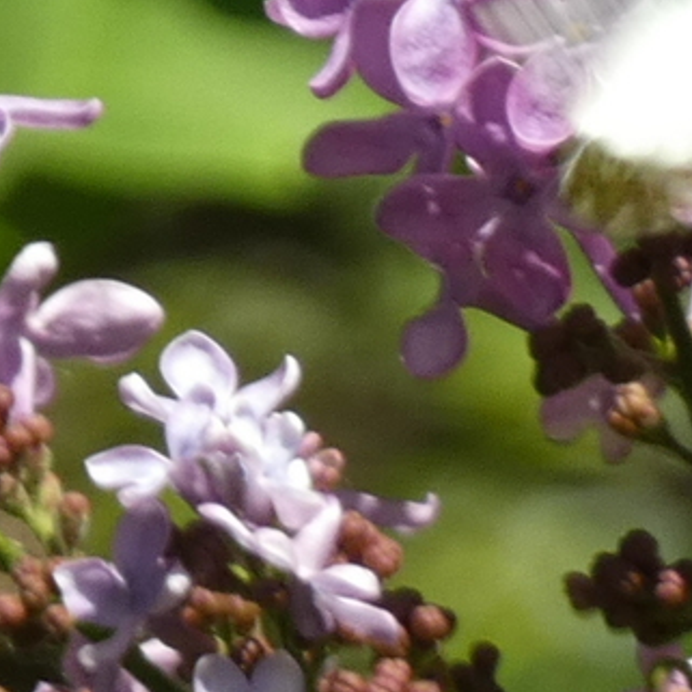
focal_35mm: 1136
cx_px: 876
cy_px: 67
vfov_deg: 1.5
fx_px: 25693
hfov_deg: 1.5
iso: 100
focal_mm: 86.7
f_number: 5.6
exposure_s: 1/100
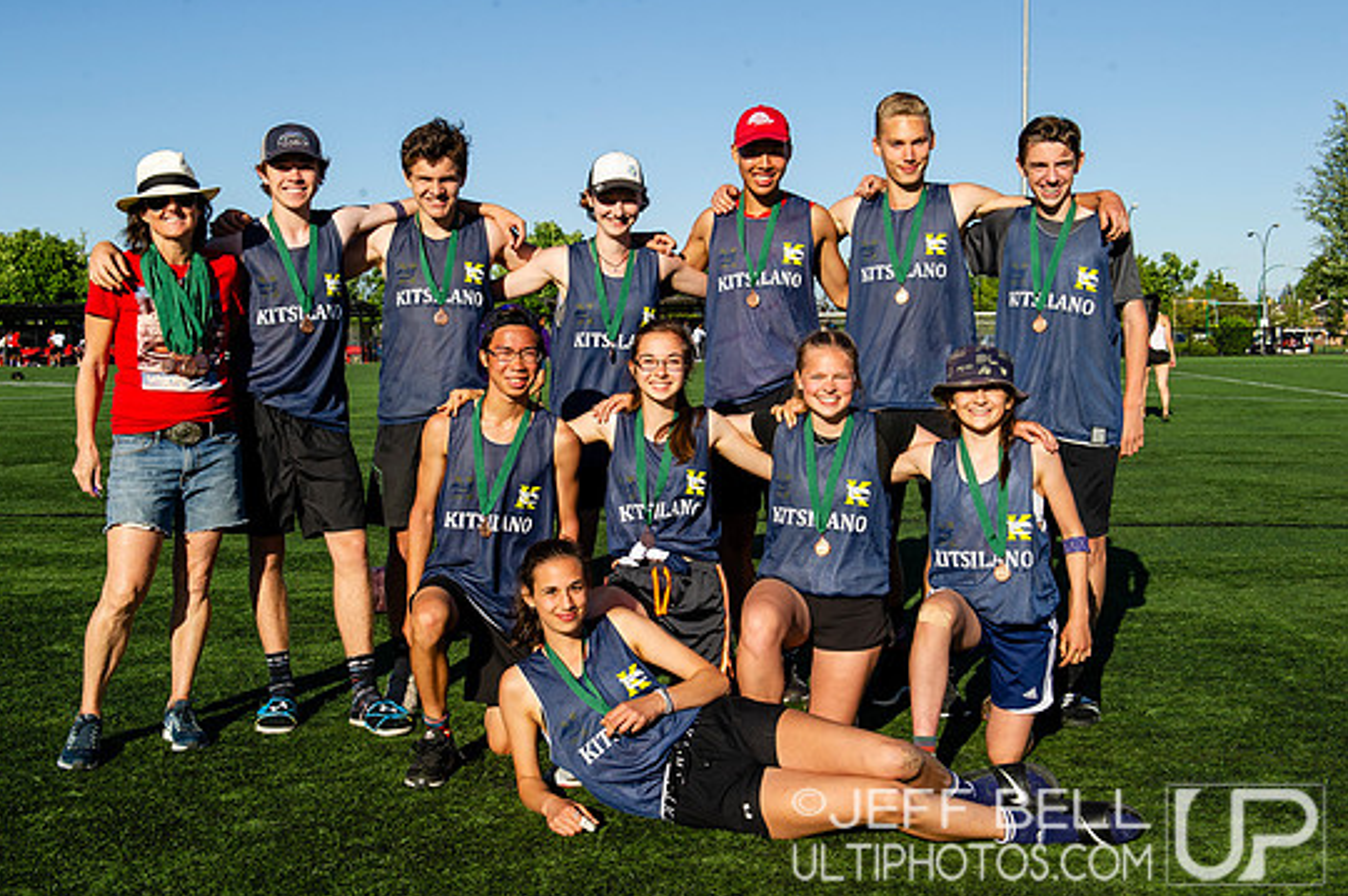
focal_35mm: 43
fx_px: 1609
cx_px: 627
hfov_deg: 45.4
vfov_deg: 31.1
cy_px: 429
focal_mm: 40
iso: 200
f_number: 5.6
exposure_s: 1/500
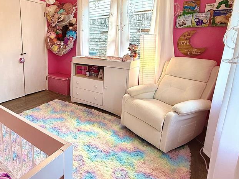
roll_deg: +0.0
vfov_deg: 58.5
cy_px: 74
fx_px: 159
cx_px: 74
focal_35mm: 23
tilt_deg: -10.8
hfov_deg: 71.1
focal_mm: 2.22
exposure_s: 1/120
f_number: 2.2
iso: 100
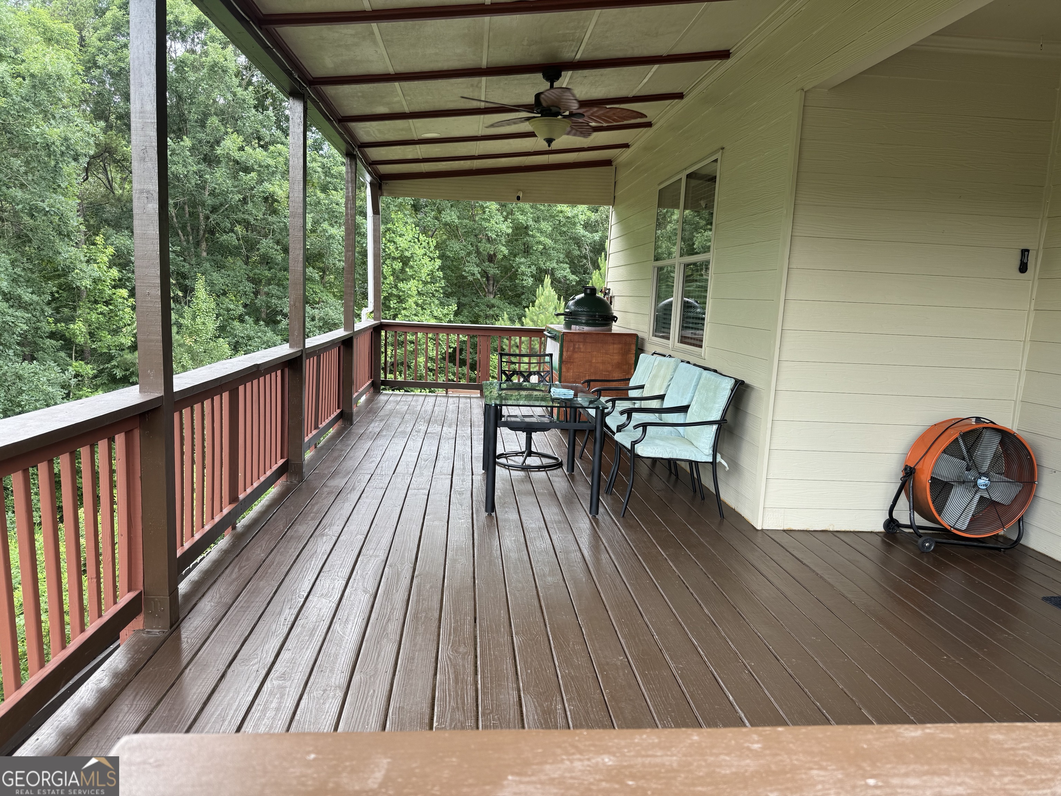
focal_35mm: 24
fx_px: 736
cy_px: 398
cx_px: 530
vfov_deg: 56.8
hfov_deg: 71.6
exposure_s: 1/189
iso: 64
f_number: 1.78
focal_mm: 6.76
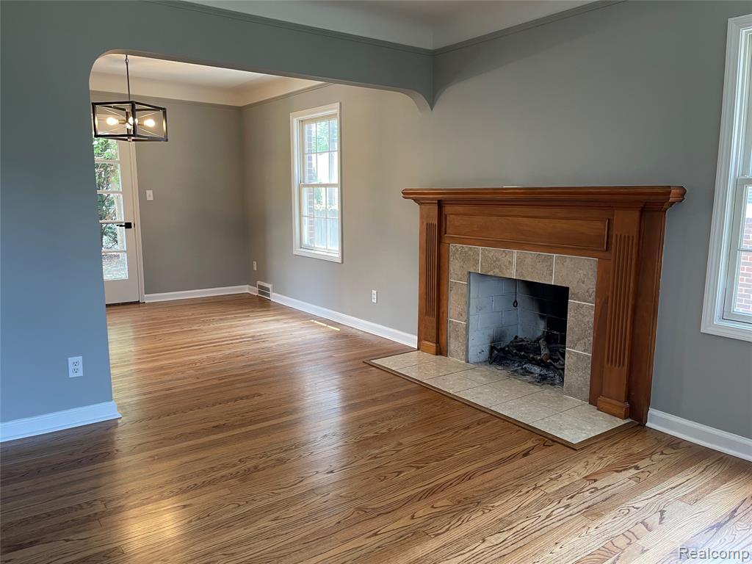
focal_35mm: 25
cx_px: 376
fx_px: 543
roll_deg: -0.2
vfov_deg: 54.9
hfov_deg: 69.4
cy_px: 282
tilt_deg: -9.4
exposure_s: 1/60
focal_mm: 5.1
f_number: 1.6
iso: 100
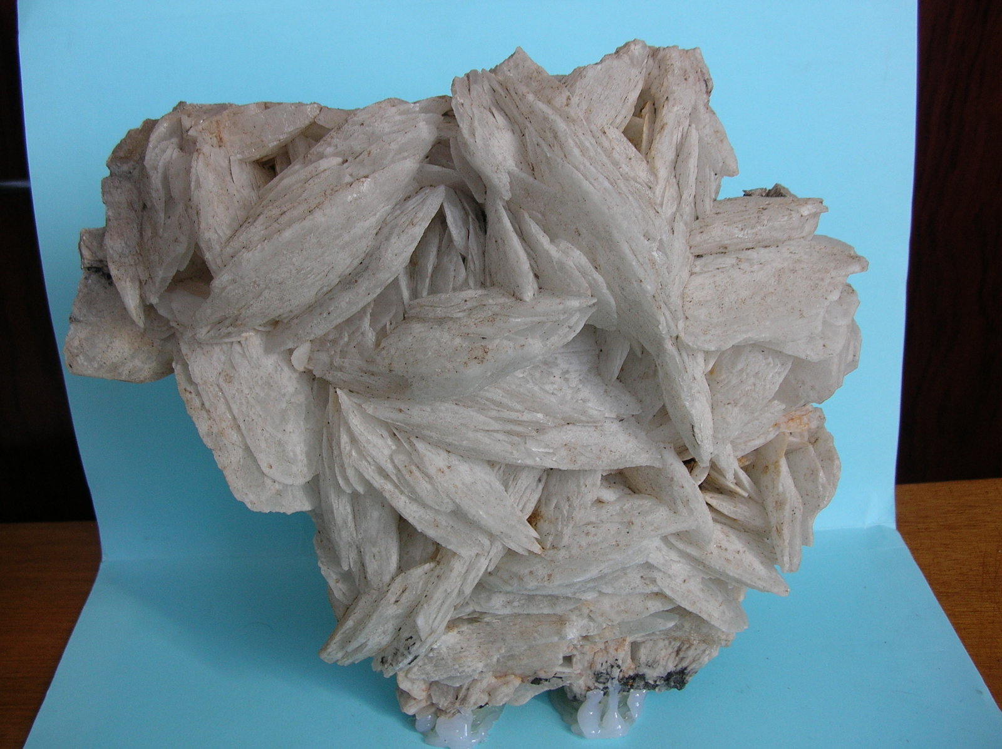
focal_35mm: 36
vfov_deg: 39.6
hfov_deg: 51.4
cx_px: 501
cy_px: 374
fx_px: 1041
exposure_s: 1/12.6
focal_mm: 6
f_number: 2.7
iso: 50
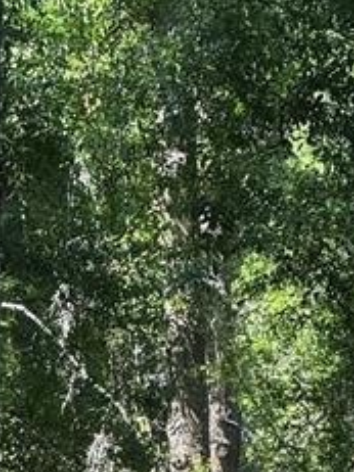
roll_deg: -1.5
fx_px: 5446
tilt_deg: +0.5
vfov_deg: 4.9
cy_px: 617
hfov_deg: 3.7
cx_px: 286
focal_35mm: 399
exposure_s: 1/180
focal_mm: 15.66
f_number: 2.8
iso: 64
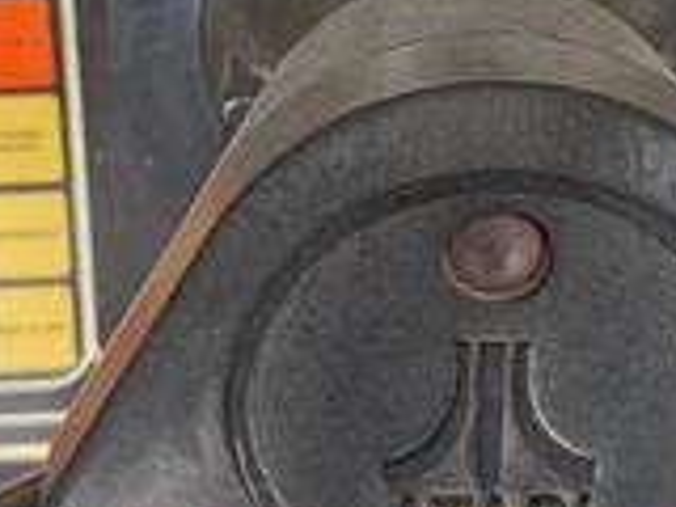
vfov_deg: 18.0
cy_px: -4
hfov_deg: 24.3
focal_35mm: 80
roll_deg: +0.6
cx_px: 433
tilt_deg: -33.4
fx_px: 1562
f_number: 1.78
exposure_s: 1/183
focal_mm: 6.76
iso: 64
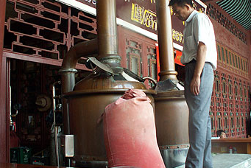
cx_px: 118
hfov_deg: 41.1
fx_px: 335
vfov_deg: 28.1
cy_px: 75
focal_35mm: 48
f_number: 2.8
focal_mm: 5.86
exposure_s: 1/40
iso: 80
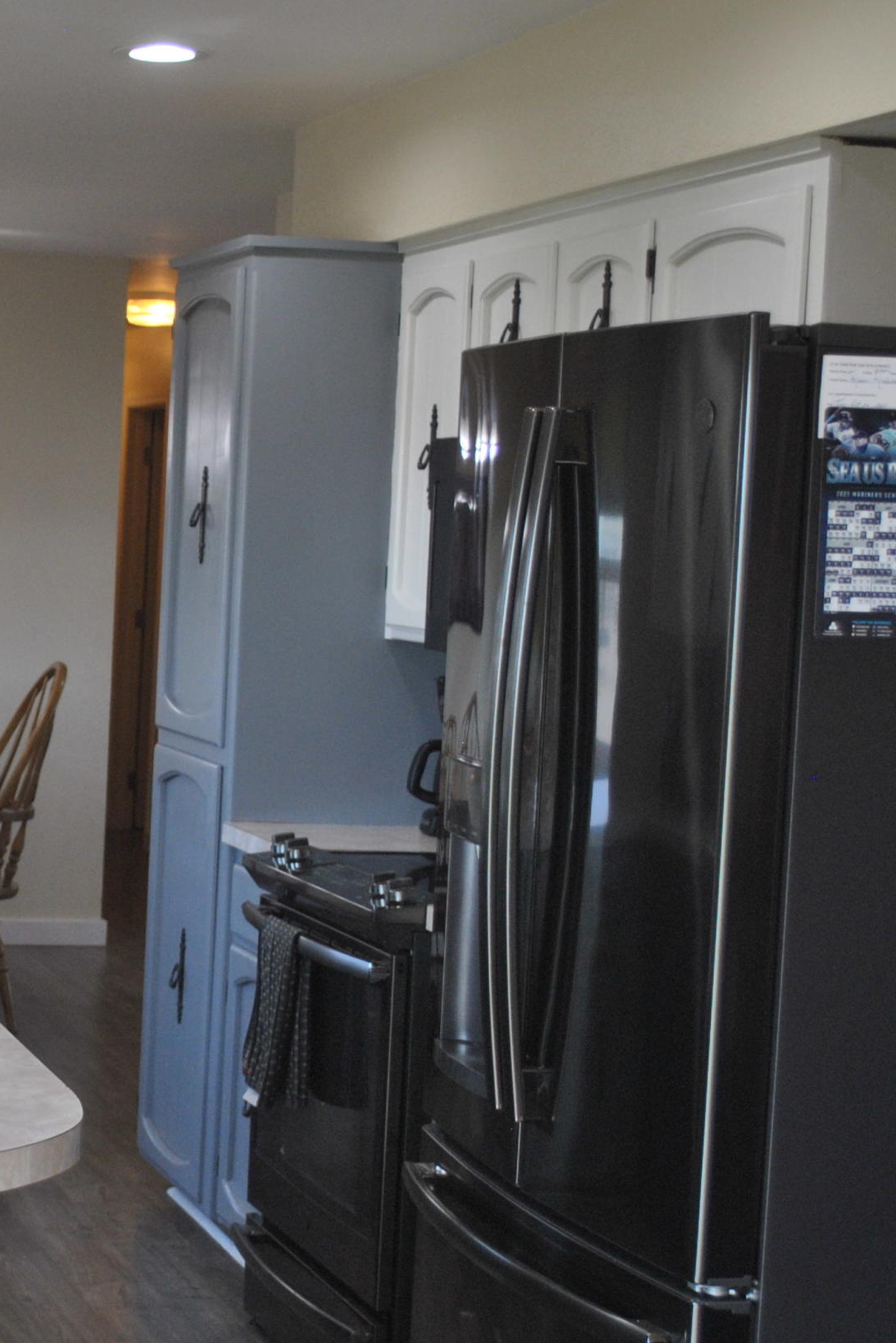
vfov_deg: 28.1
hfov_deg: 18.1
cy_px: 696
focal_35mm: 72
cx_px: -125
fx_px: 2687
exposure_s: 1/100
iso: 400
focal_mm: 26
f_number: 4.2
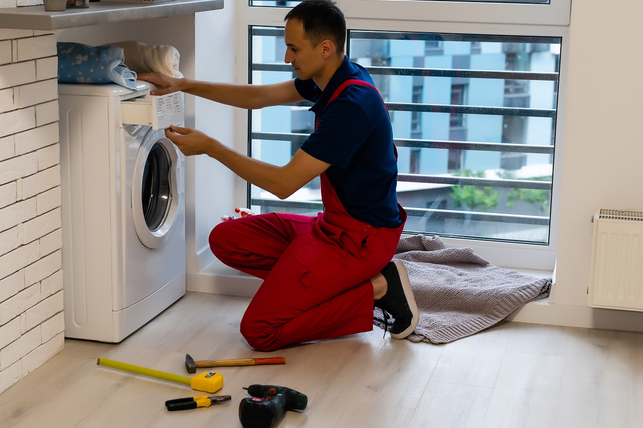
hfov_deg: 32.4
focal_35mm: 62
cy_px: 194
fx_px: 1107
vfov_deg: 21.9
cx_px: 315
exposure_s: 1/125
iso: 200
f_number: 4
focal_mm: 50
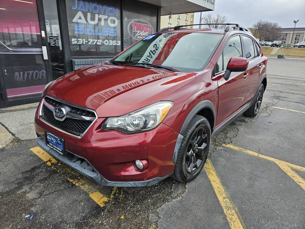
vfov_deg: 58.9
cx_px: 152
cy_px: 114
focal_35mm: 23
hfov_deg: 73.9
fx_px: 203
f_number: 1.8
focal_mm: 5.4
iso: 25
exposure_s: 1/397
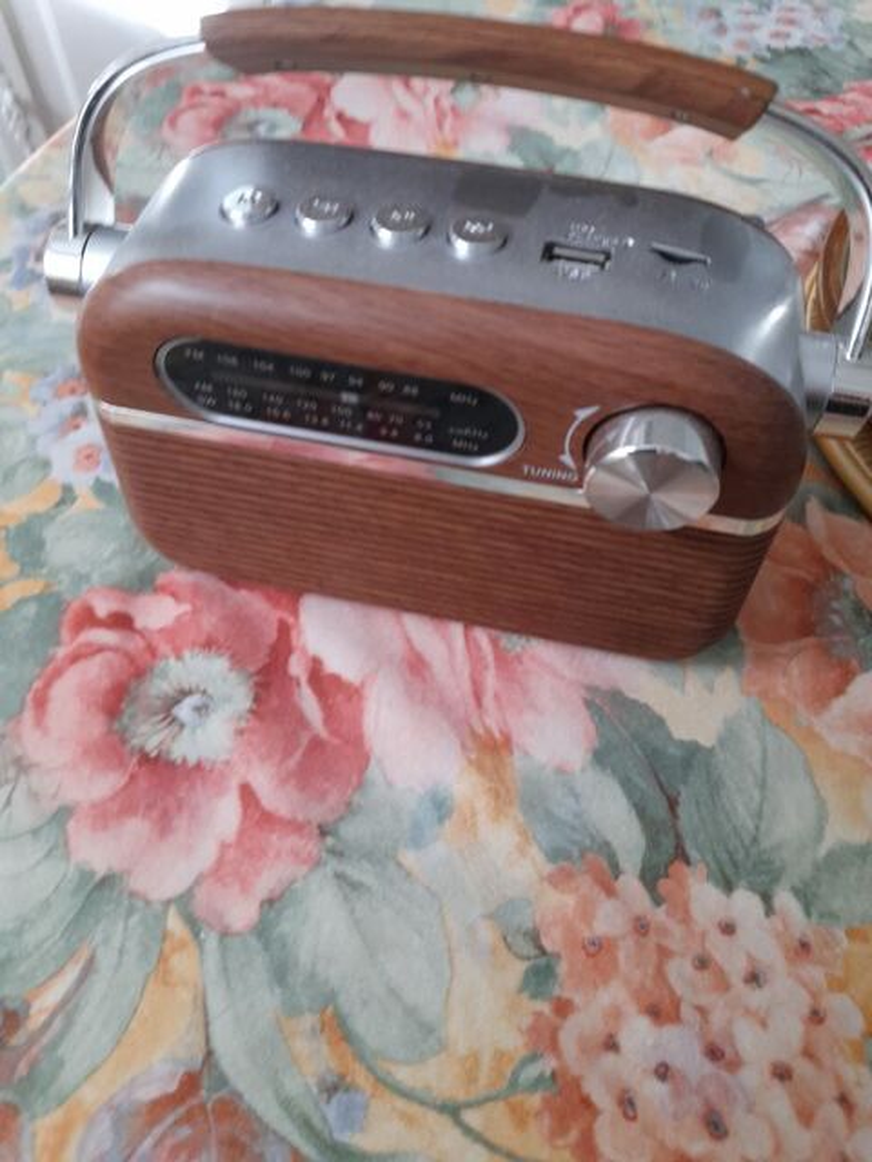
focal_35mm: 25
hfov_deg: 54.9
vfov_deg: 69.4
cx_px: 436
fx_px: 840
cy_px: 581
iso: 250
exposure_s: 1/50
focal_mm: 4.6
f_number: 2
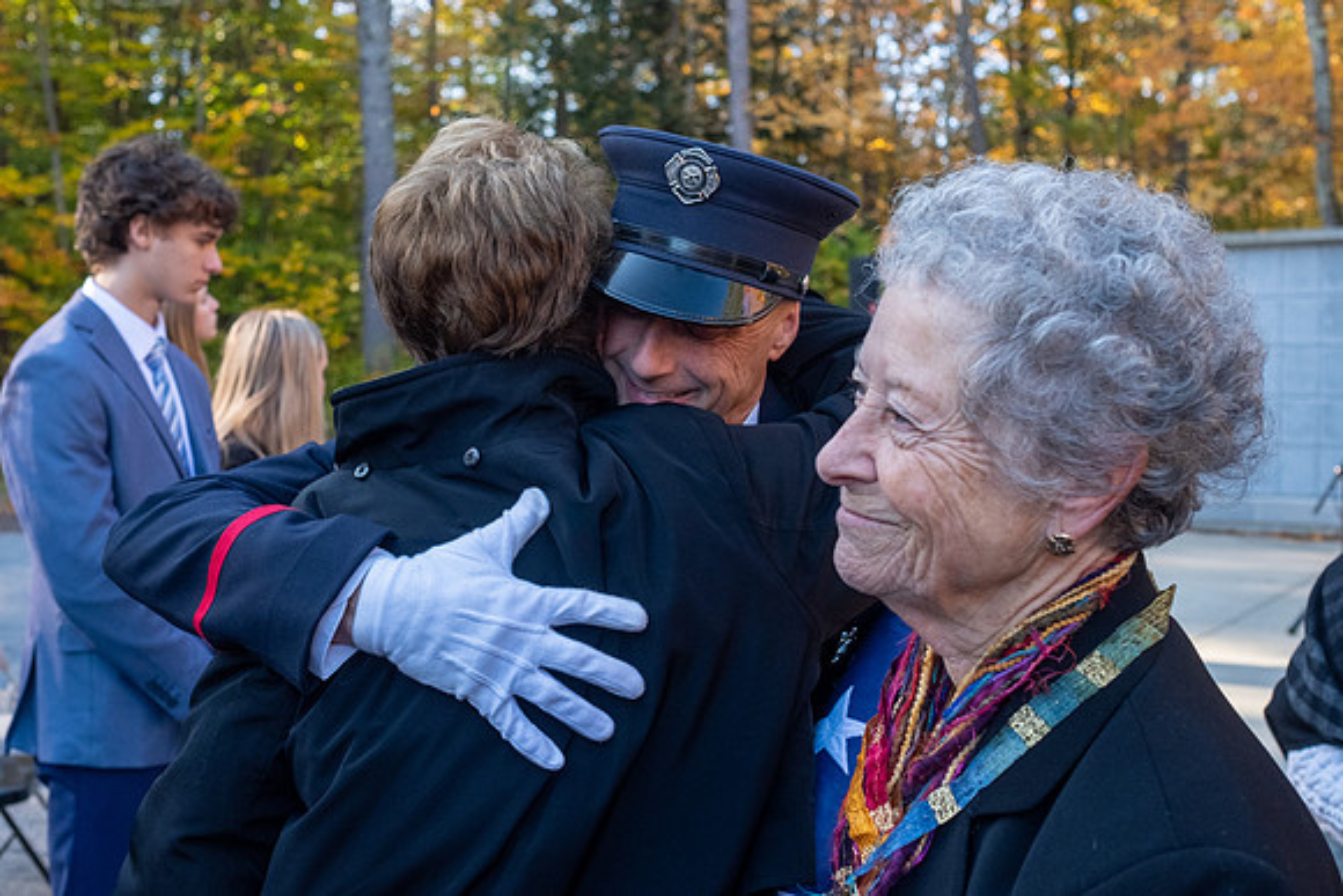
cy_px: 451
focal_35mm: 41
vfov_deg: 32.9
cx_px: 629
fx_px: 1519
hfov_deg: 47.7
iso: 800
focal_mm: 23
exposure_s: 1/640
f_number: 4
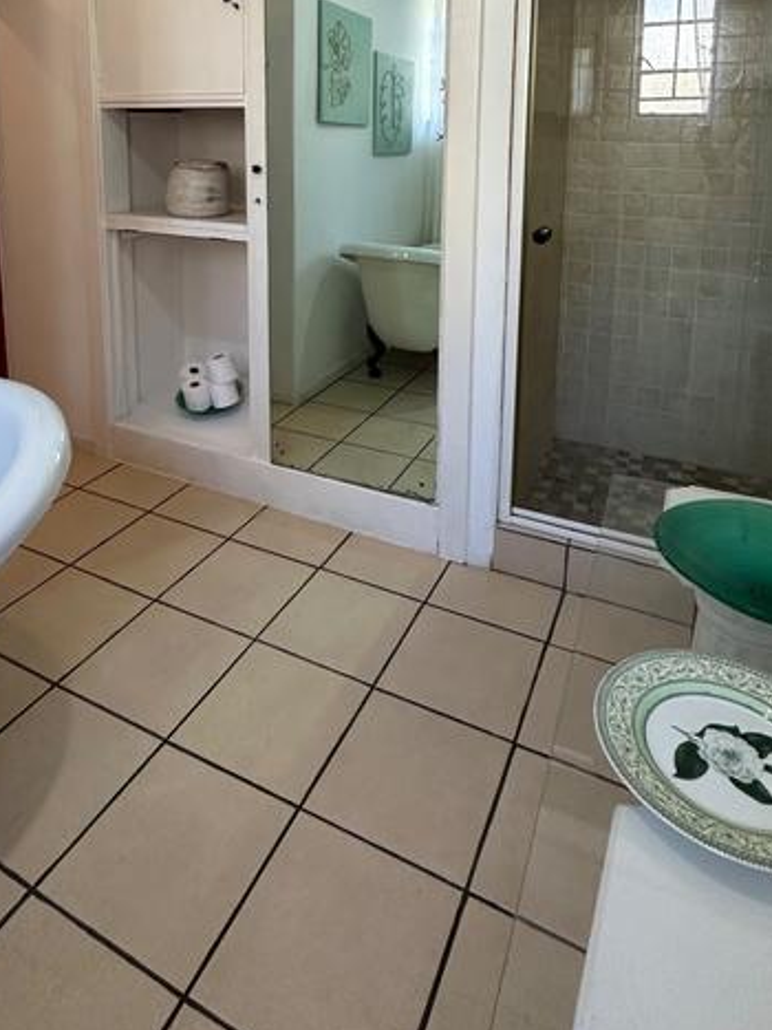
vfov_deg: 66.1
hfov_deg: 56.7
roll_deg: -1.3
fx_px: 714
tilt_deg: -6.8
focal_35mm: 24
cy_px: 229
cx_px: 353
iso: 250
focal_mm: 2.22
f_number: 2.2
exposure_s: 1/100
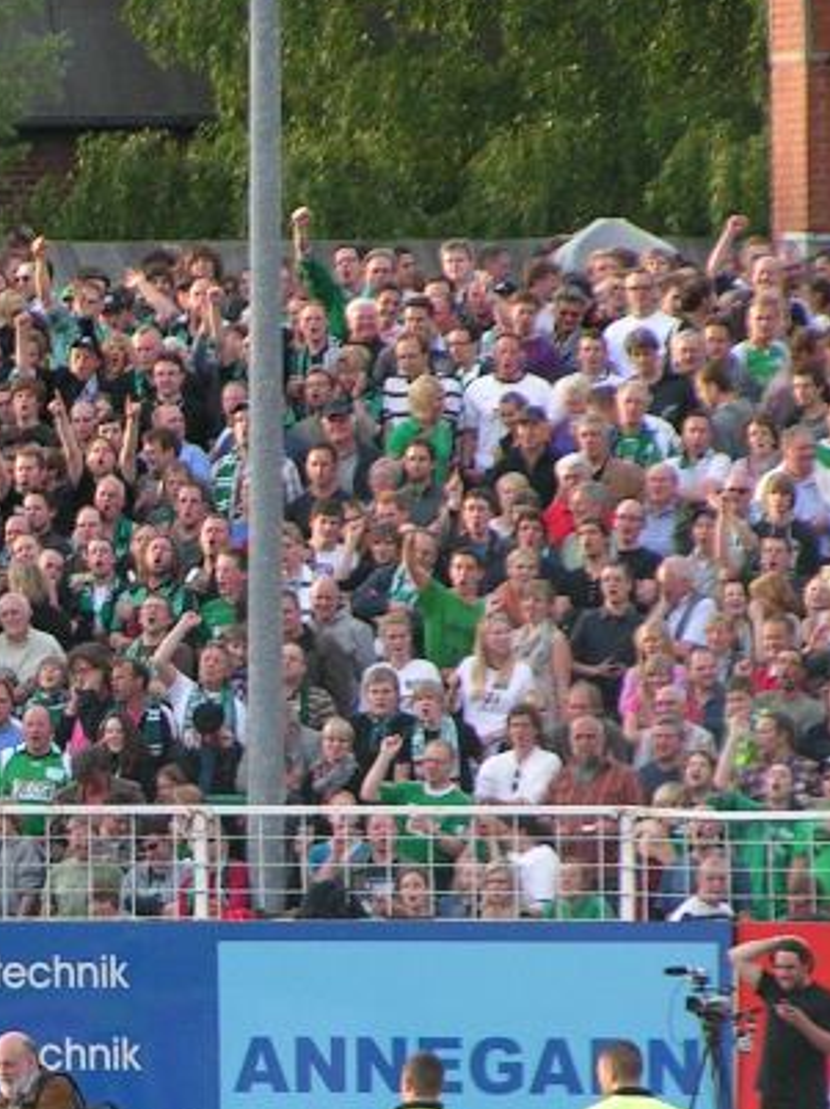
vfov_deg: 3.8
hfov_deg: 2.9
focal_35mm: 516
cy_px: 701
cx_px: -176
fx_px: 16514
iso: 125
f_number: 3.5
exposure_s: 1/320
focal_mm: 39.6
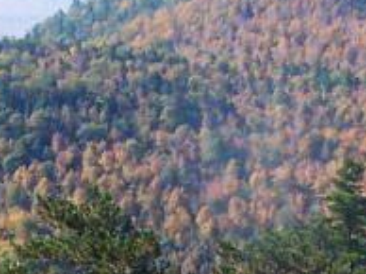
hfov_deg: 9.8
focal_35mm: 201
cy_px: 153
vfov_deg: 7.4
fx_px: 2123
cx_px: 304
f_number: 2.8
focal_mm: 6.3
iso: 80
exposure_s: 1/800
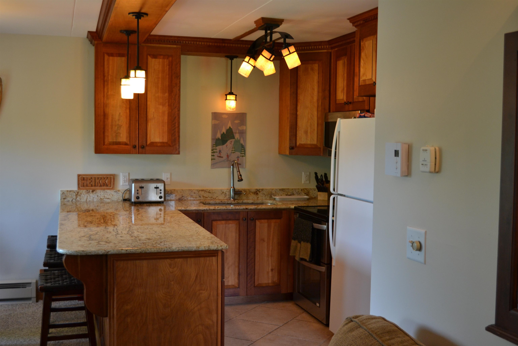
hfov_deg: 45.0
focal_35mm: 44
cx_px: 259
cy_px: 173
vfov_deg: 30.8
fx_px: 626
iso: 400
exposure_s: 1/30
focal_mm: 29
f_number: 4.5
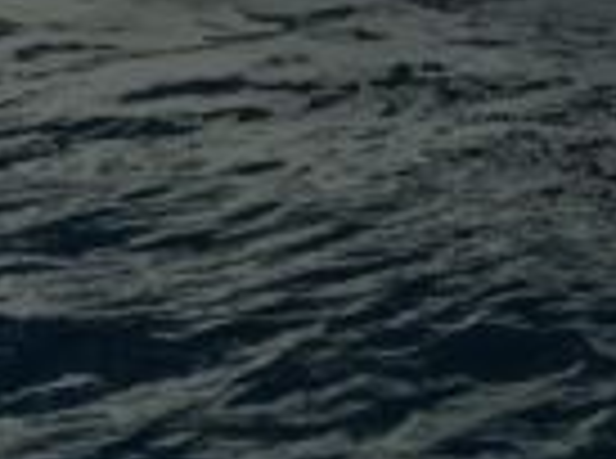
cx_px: 346
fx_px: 3638
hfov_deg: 9.7
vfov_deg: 6.8
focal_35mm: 205
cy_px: -693
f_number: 2.4
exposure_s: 1/3030
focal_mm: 4.28
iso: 64
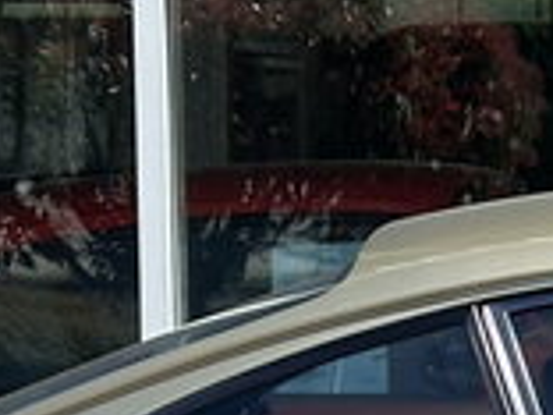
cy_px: 819
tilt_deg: -6.4
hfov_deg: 6.2
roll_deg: +0.7
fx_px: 5048
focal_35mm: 316
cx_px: 943
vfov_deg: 4.6
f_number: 1.78
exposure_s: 1/2890
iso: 64
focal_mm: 6.86
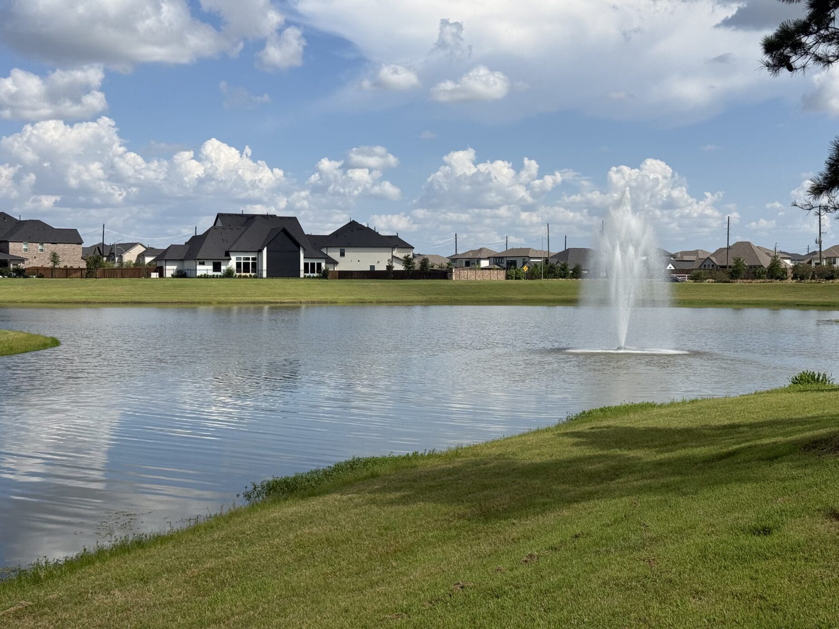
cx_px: 420
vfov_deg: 30.3
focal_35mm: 48
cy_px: 314
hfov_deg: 39.7
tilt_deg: -0.9
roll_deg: -0.5
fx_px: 1164
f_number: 1.78
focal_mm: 6.76
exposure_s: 1/7874
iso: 64
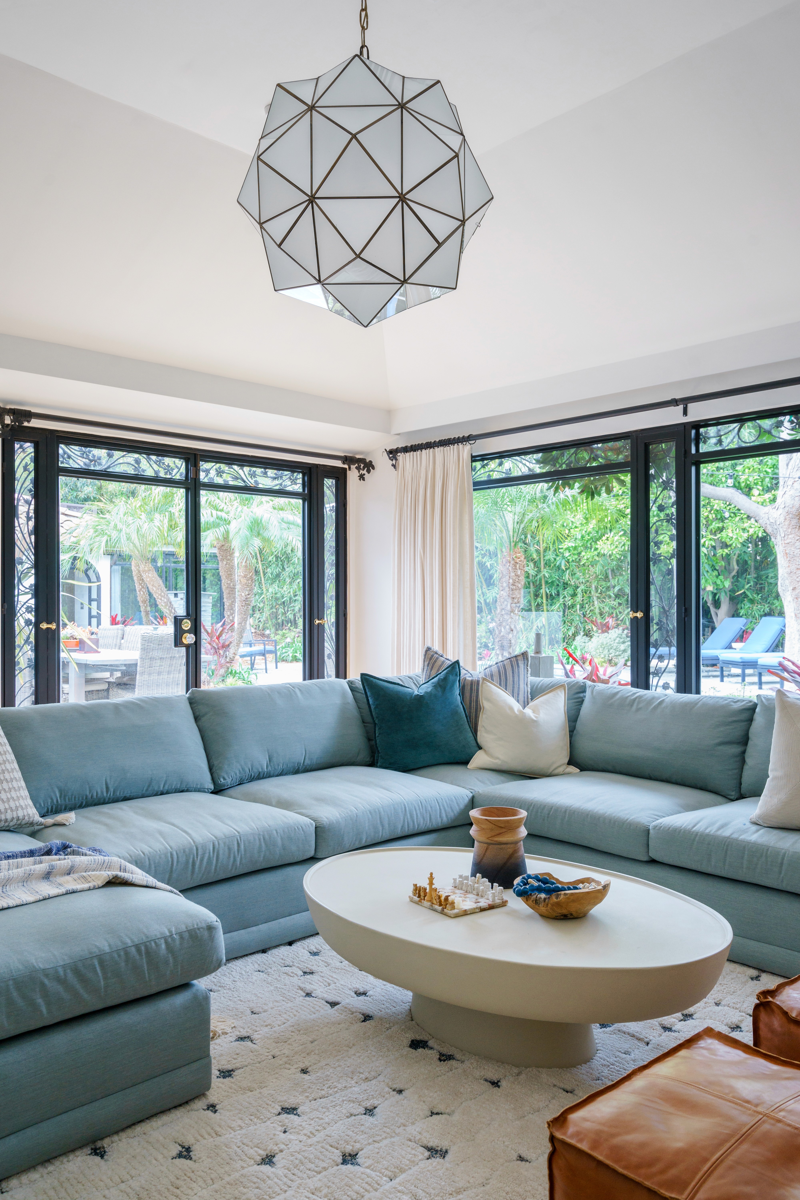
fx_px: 933
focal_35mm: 28
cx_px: 400
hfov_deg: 46.4
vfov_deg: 65.5
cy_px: 600
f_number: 8
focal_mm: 28
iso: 400
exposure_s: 1/5
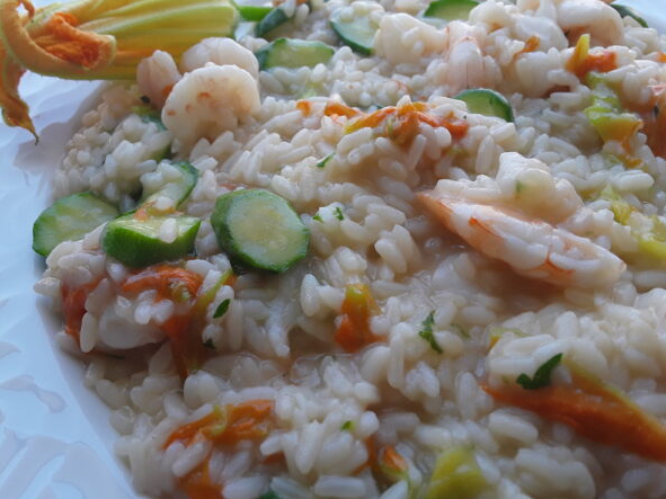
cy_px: 215
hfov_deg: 56.7
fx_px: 616
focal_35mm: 32
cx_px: 303
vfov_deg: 44.0
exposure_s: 1/313
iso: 40
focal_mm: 2.91
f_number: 1.9
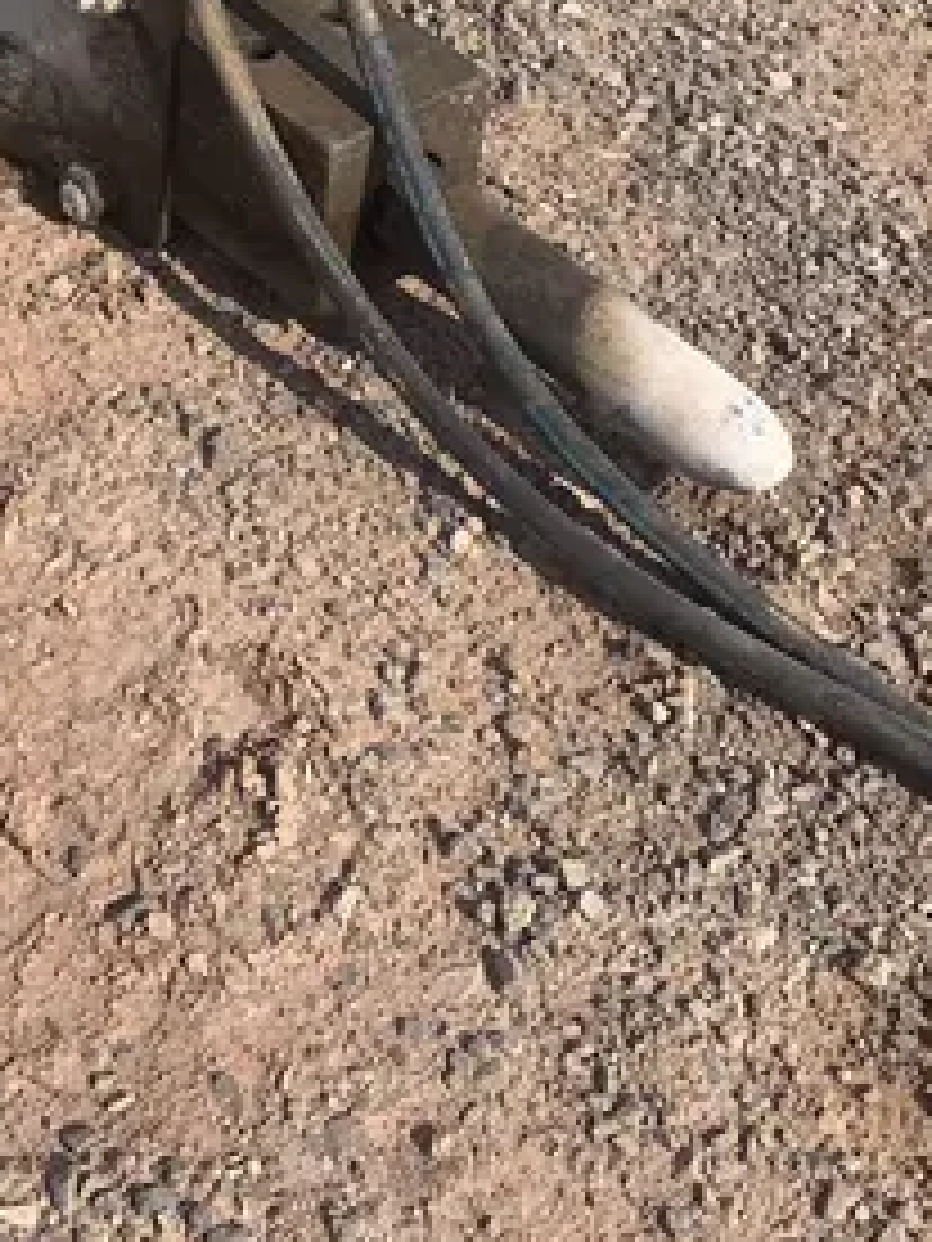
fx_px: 2477
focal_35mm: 69
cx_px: -23
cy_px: -65
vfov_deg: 26.3
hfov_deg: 20.6
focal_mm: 4.25
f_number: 1.8
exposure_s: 1/2915
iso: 25
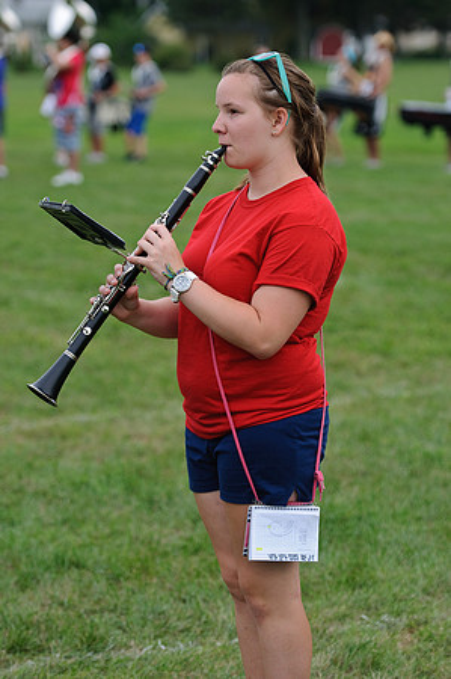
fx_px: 2599
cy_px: 340
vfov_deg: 14.9
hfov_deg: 9.9
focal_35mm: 138
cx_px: 226
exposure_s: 1/750
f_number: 2.8
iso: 200
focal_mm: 92
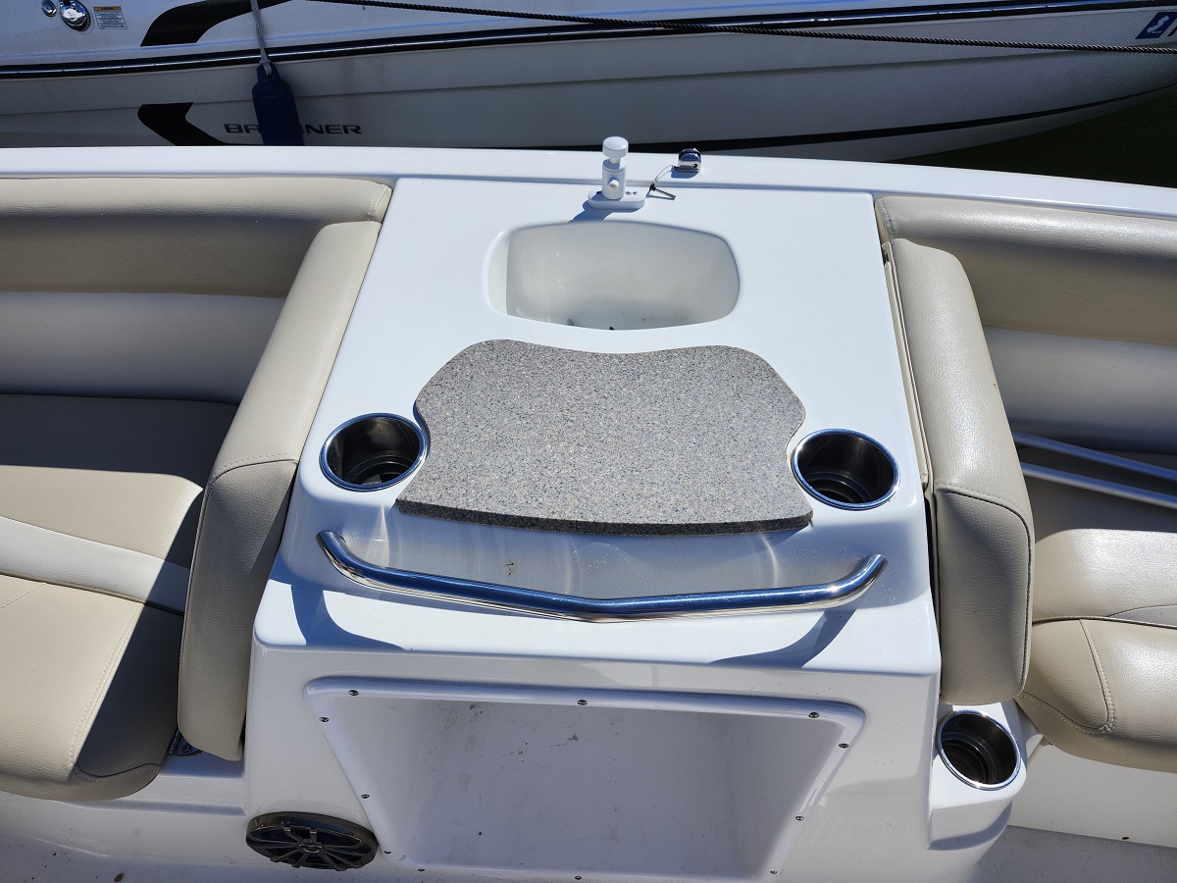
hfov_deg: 73.9
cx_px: 588
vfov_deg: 58.9
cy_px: 442
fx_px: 782
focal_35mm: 23
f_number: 1.8
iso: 25
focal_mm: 5.54
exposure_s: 1/3778
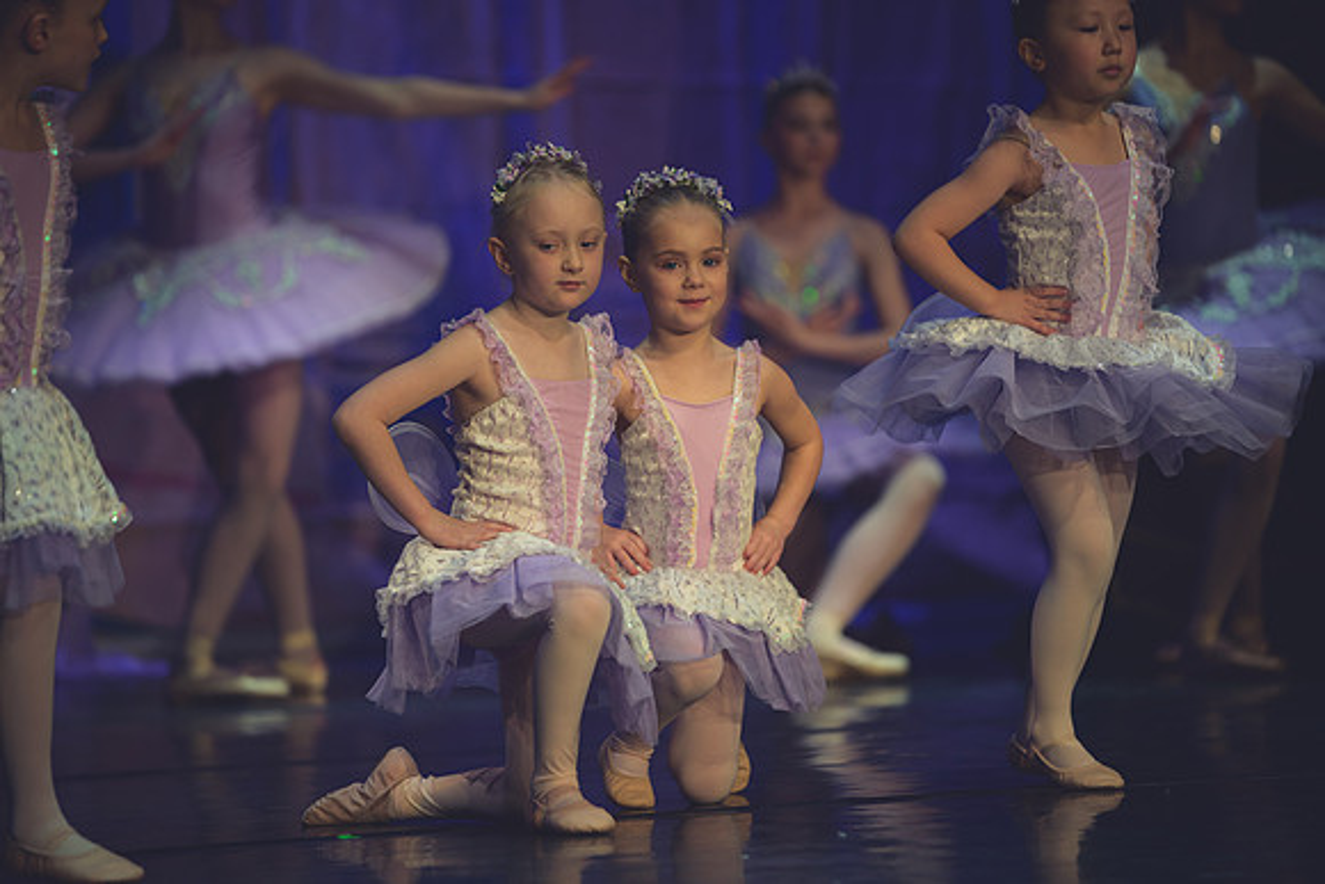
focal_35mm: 200
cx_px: 662
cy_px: 442
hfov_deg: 10.3
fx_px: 7362
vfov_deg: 6.9
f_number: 2.8
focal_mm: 200
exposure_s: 1/320
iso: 640
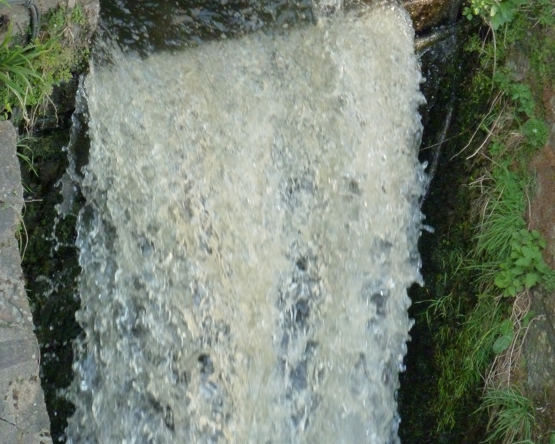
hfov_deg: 9.4
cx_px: 278
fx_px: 3384
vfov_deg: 7.5
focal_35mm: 206
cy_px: 194
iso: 640
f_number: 4.5
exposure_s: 1/250
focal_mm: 25.9
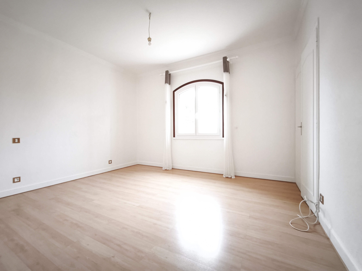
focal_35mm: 15
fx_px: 157
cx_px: 181
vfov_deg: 81.7
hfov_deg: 98.2
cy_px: 136
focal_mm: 1.91
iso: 1250
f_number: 2.2
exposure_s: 1/60
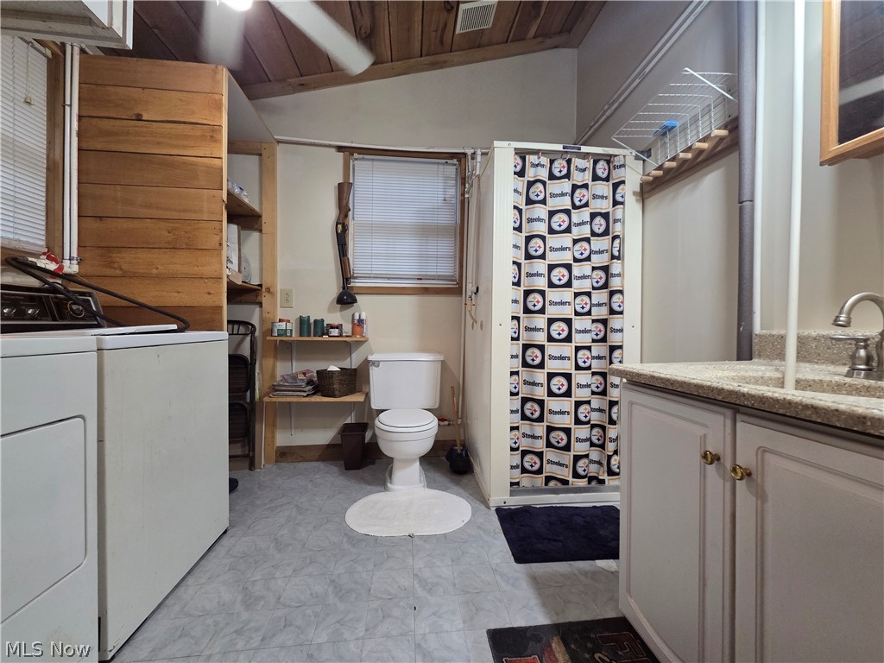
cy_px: 332
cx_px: 442
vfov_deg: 89.9
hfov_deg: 106.2
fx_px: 332
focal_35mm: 13
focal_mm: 2.2
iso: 320
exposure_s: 1/60
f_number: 2.2
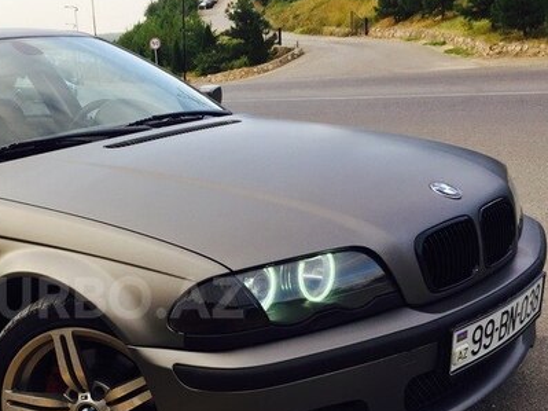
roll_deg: +6.0
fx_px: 760
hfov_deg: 38.1
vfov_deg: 29.9
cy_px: 298
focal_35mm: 48
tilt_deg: -19.3
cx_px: 103
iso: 32
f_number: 2.2
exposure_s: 1/370
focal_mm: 4.15
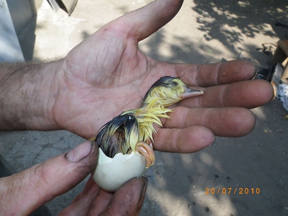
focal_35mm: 28
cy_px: 108
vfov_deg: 49.8
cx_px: 144
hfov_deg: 63.4
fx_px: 233
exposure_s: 1/125
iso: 80
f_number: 4.2
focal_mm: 5
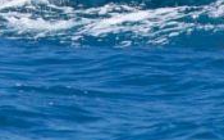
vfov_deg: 0.5
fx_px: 17083
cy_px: -178
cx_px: -84
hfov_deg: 0.8
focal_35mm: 2801
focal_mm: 600
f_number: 8
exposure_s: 1/3200
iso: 1250
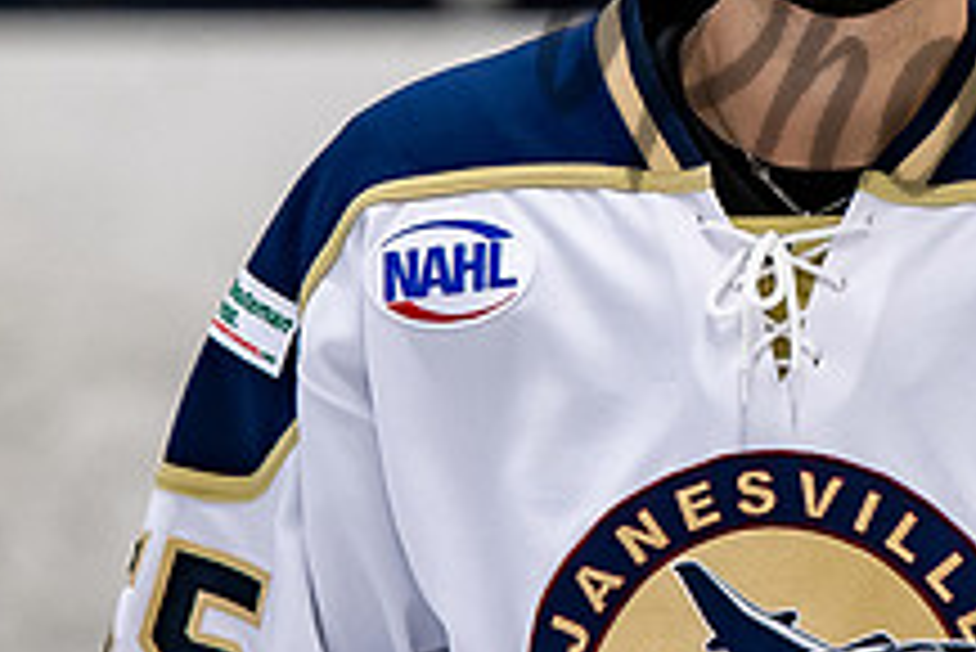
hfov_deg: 2.2
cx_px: 934
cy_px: -55
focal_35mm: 920
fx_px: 24958
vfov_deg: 1.5
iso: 800
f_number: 3.2
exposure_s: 1/800
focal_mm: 185
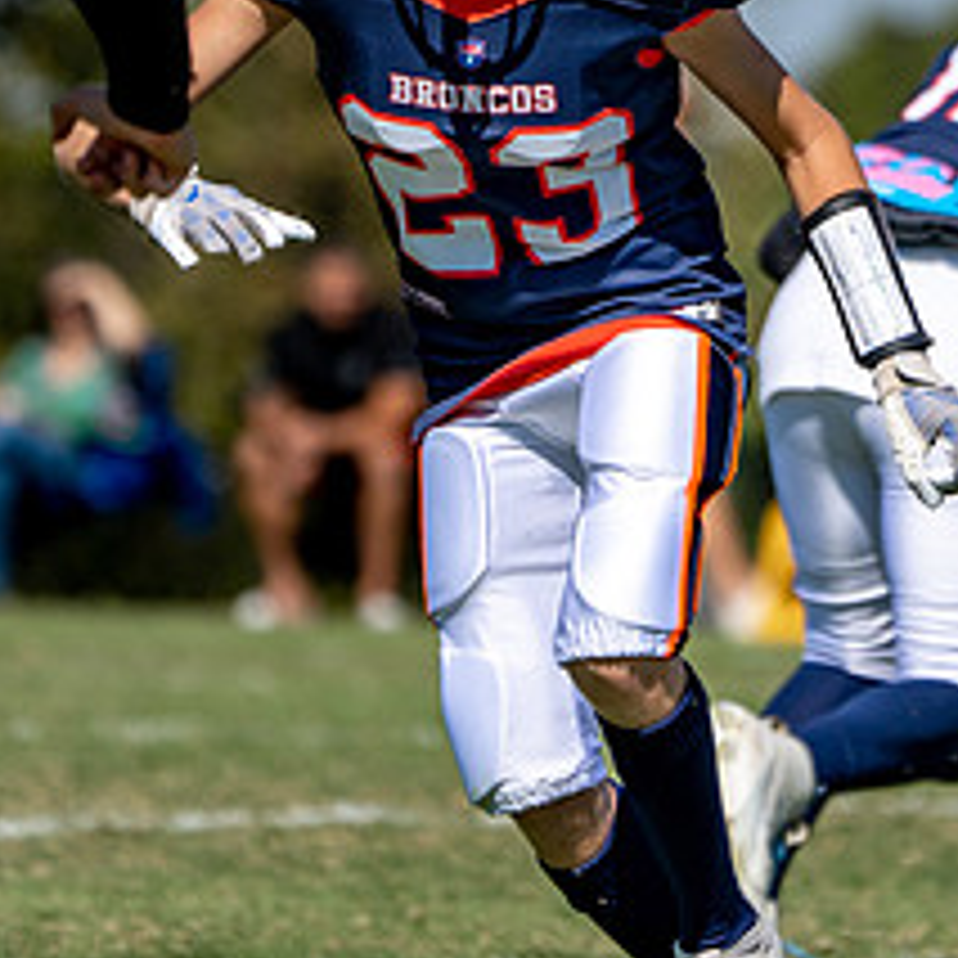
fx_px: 24172
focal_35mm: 772
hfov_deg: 2.3
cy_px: 151
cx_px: 780
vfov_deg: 2.3
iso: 125
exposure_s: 1/1250
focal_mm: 274
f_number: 5.6
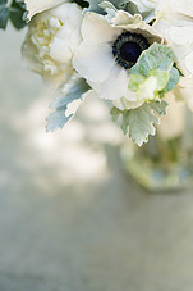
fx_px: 797
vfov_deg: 20.2
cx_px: 128
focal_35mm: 99
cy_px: 27
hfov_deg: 13.8
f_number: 1.2
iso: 250
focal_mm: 50
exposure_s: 1/2000
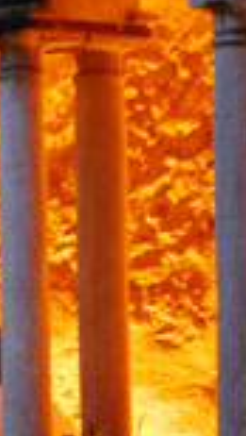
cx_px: -329
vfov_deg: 14.7
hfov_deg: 8.1
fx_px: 1607
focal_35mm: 139
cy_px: -156
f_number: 3.8
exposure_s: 1/10
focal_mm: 22
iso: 400
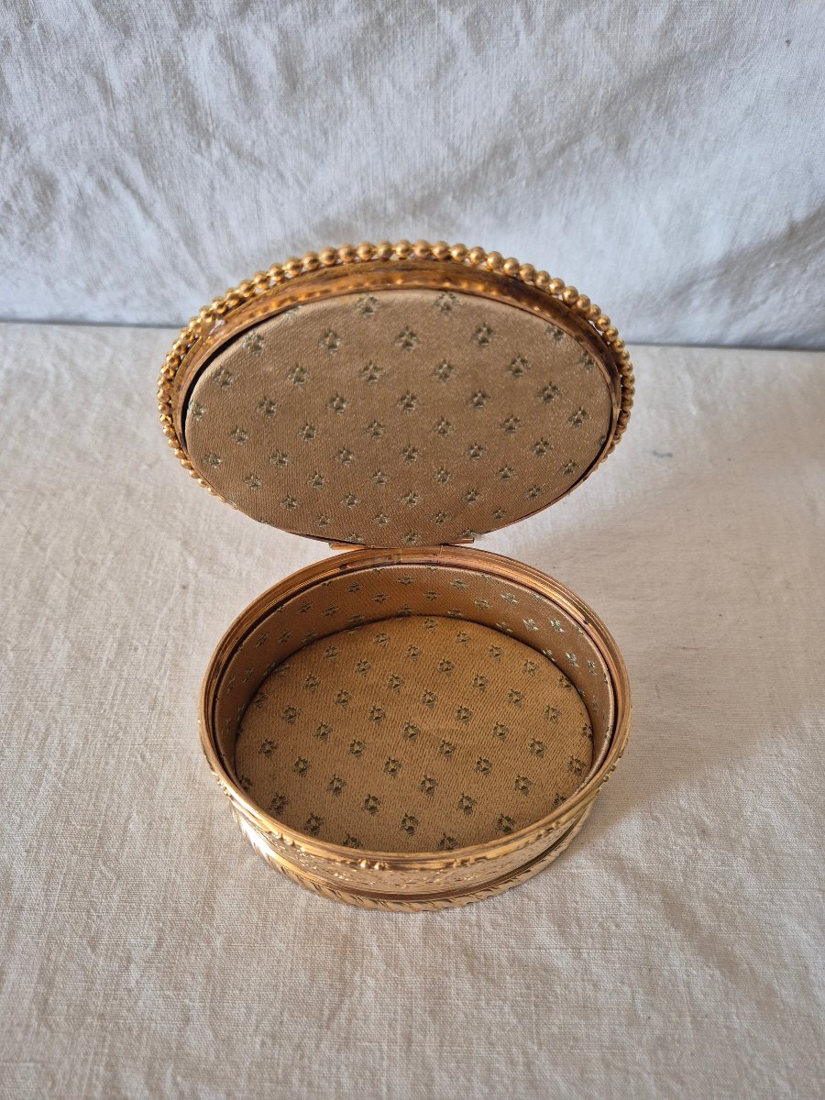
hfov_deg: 58.9
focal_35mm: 23
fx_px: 731
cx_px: 412
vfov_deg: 73.9
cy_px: 550
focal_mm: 5.4
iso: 200
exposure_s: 1/100
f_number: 1.8
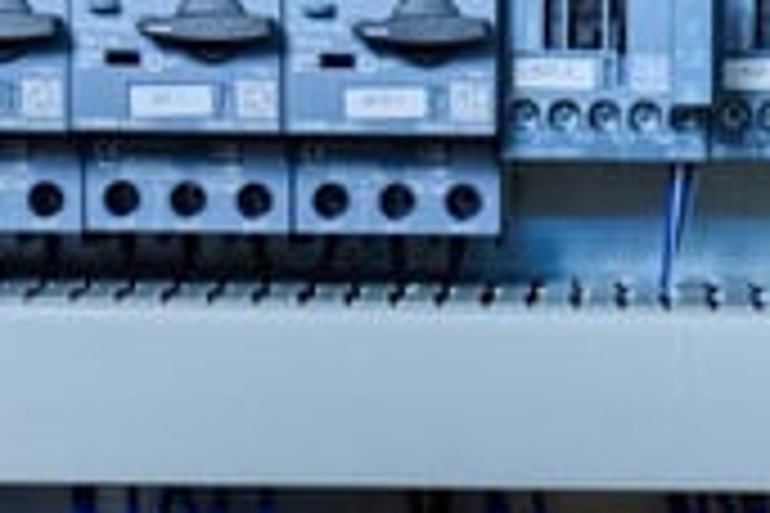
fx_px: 4651
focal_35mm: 217
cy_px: 655
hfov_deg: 9.4
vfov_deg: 6.3
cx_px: 813
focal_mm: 31.5
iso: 1000
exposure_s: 1/160
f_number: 4
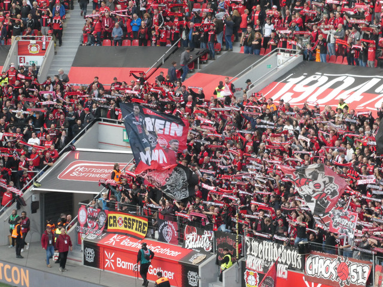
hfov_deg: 7.9
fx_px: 2766
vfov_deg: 5.9
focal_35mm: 250
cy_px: 144
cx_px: 192
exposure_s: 1/125
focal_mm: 44.8
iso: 320
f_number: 5.6
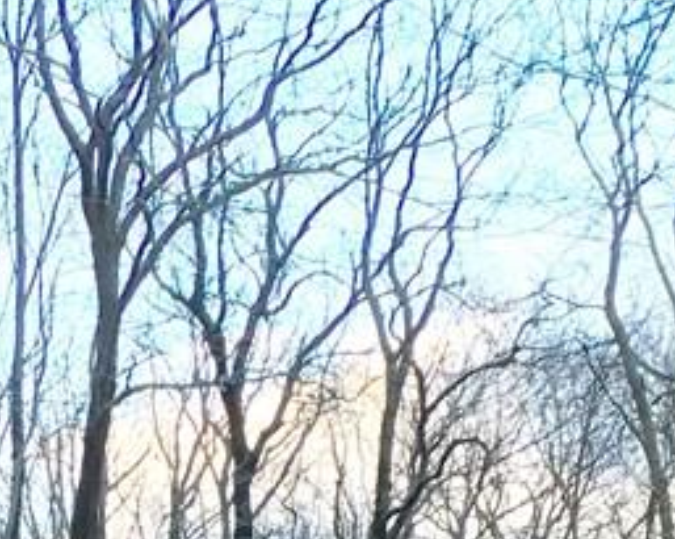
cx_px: 0
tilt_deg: +2.1
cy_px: 926
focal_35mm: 113
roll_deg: +0.6
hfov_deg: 16.7
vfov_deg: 12.6
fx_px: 2255
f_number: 2.2
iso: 32
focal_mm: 4.15
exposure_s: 1/60
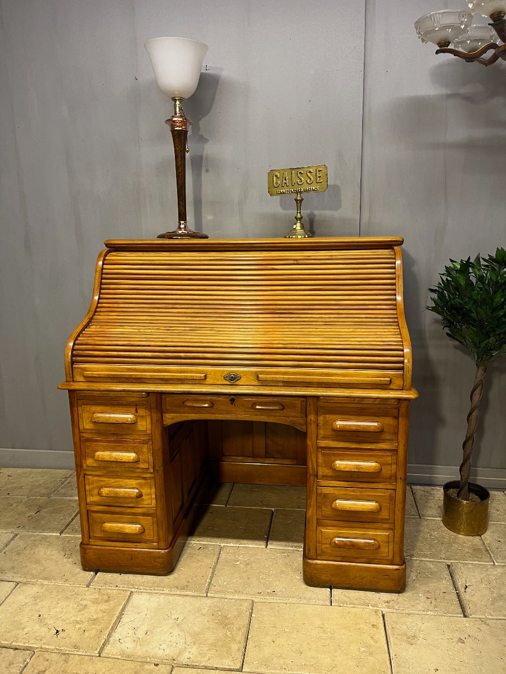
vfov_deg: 67.3
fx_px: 507
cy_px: 337
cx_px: 253
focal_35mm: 26
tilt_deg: -12.6
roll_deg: +0.8
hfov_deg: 53.1
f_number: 1.6
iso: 160
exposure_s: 1/50
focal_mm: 5.1
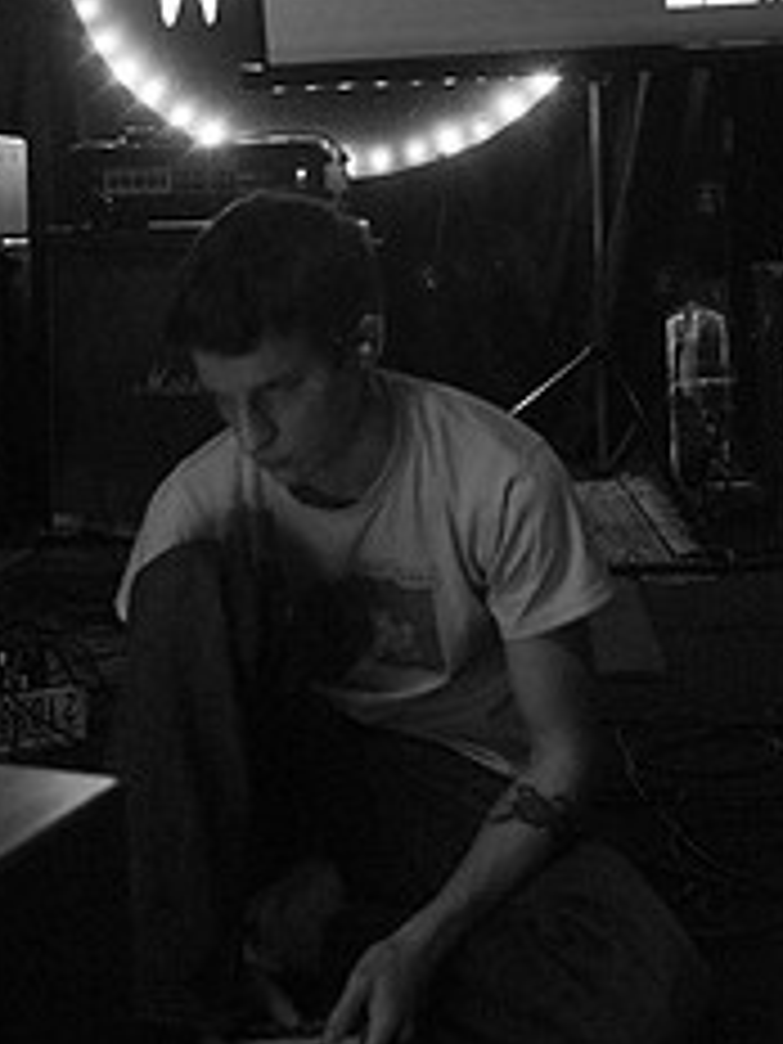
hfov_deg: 26.1
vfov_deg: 33.3
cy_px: 194
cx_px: 425
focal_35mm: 56
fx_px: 1689
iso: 800
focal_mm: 20
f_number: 2.8
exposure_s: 1/15
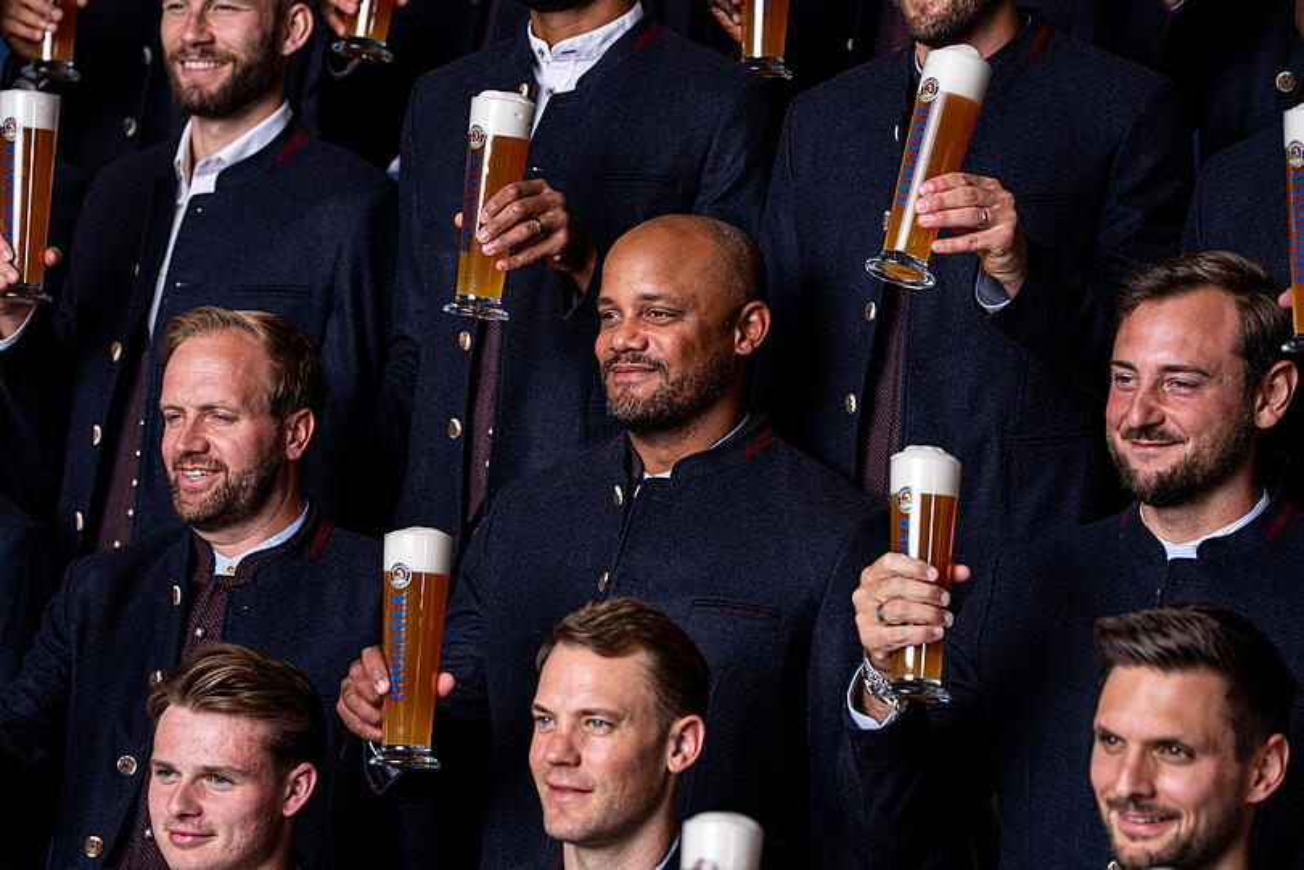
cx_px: 652
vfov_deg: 8.5
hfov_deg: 12.7
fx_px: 5869
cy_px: 435
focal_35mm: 162
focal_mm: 162
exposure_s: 1/250
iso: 640
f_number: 4
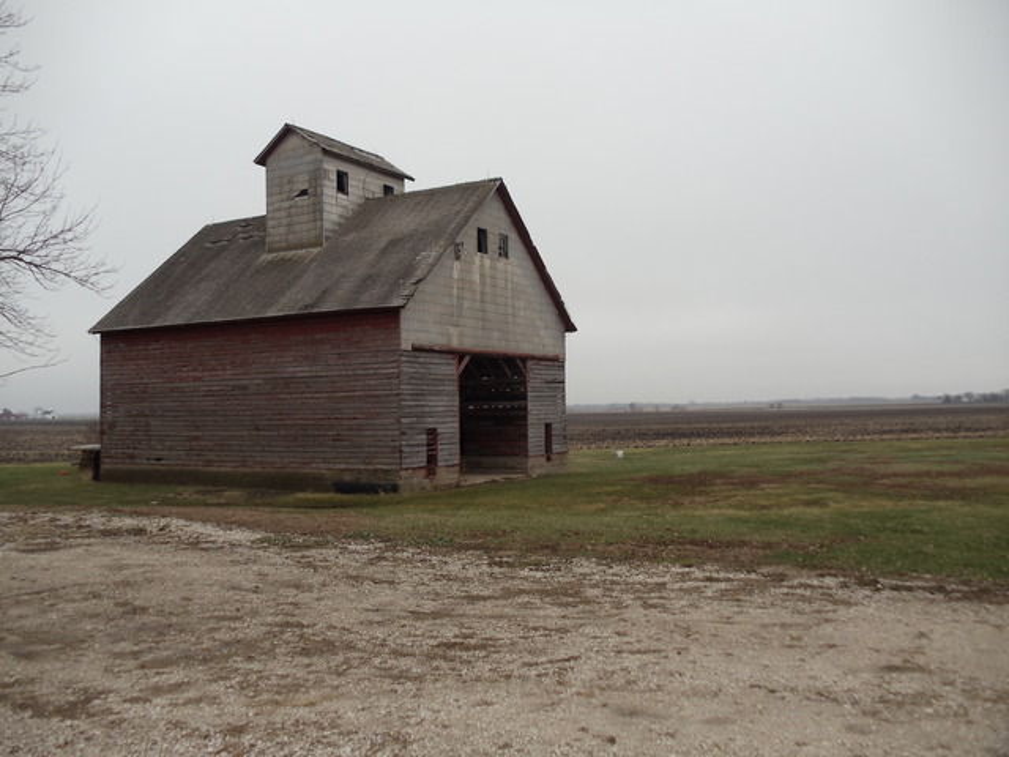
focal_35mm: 44
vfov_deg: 32.9
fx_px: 1283
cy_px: 378
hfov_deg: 42.9
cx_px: 504
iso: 100
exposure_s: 1/250
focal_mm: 6
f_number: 3.5
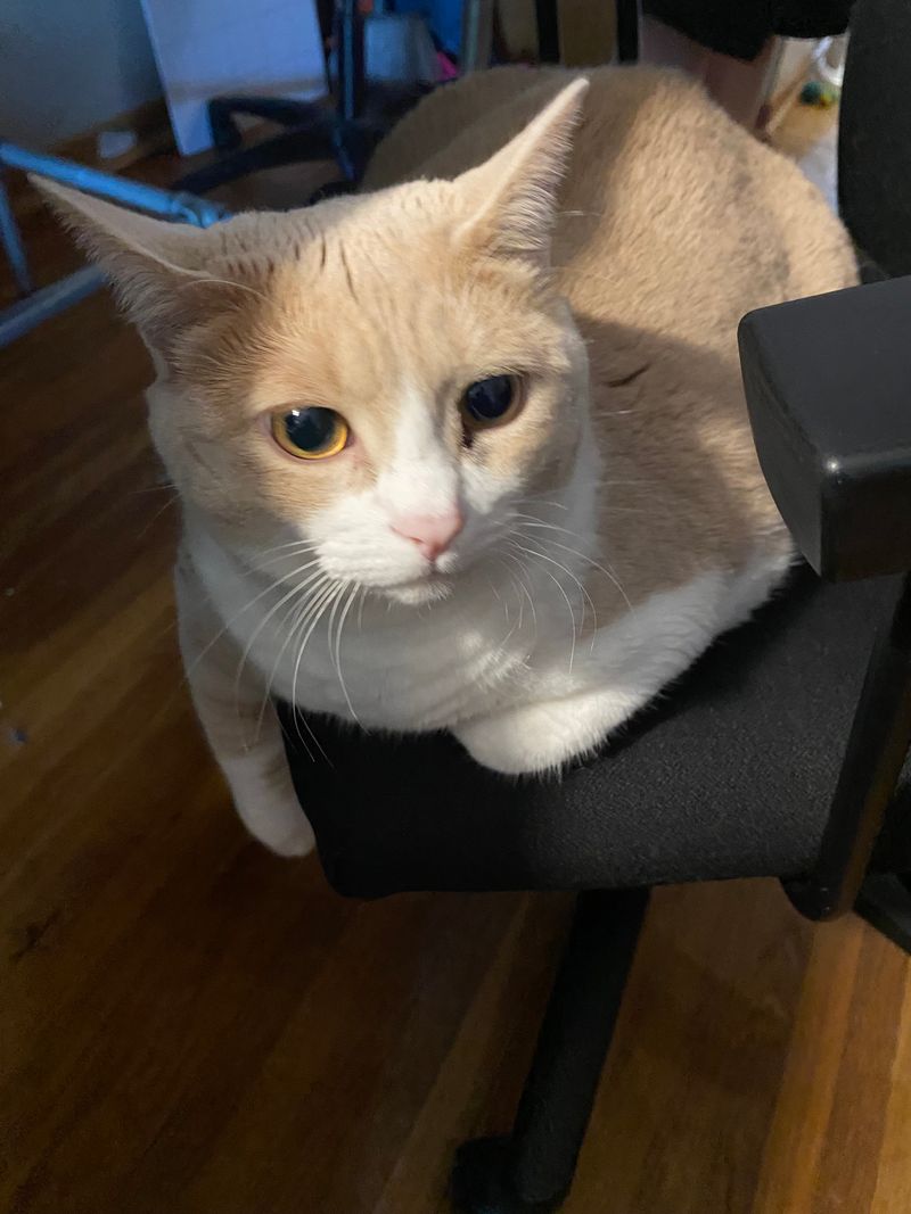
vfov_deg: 67.3
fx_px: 913
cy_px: 607
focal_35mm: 26
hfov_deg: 53.1
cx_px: 456
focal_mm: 4.25
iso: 640
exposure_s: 1/30
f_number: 1.8
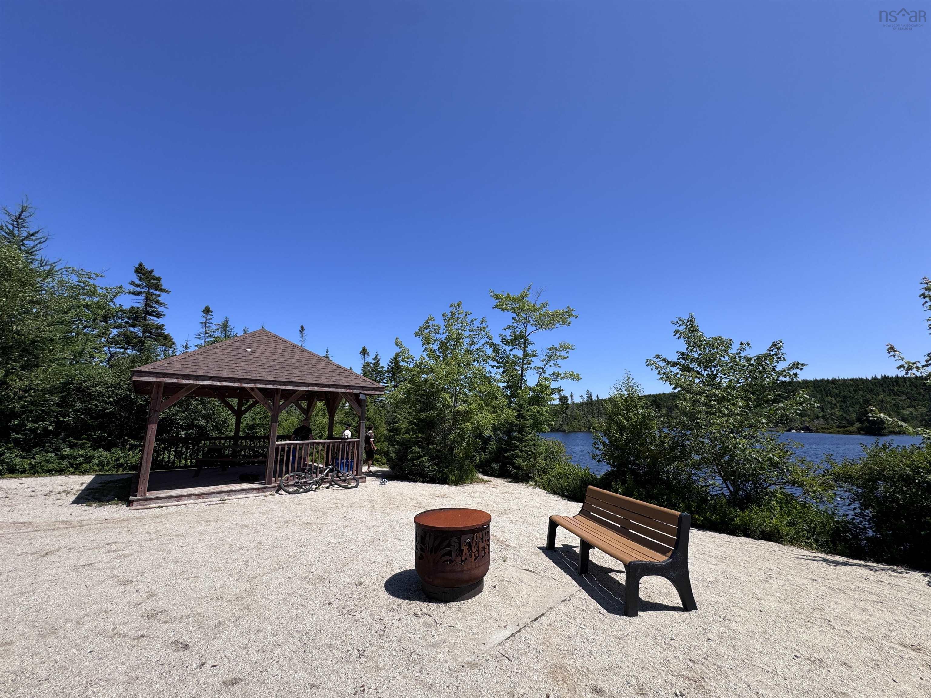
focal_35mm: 14
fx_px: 377
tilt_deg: +11.2
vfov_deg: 85.7
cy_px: 349
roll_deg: -0.3
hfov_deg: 102.1
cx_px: 466
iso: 50
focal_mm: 2.22
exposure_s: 1/1789
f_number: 2.2
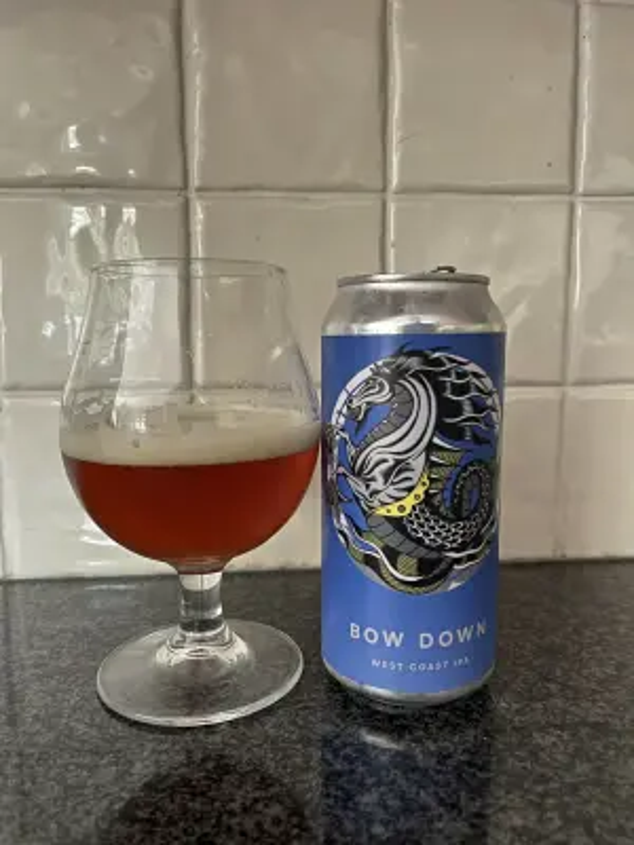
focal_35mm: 26
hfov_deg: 53.1
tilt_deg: -8.4
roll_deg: +0.7
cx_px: 317
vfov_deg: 67.3
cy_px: 422
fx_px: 635
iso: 1250
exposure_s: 1/15
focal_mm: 5.1
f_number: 1.6
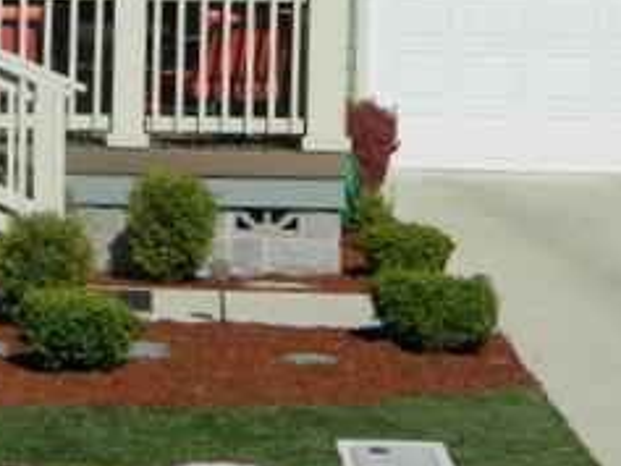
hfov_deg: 16.3
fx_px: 2118
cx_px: 3
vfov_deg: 12.4
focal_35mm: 118
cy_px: 18
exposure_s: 1/320
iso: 80
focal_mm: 6.2
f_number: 9.4
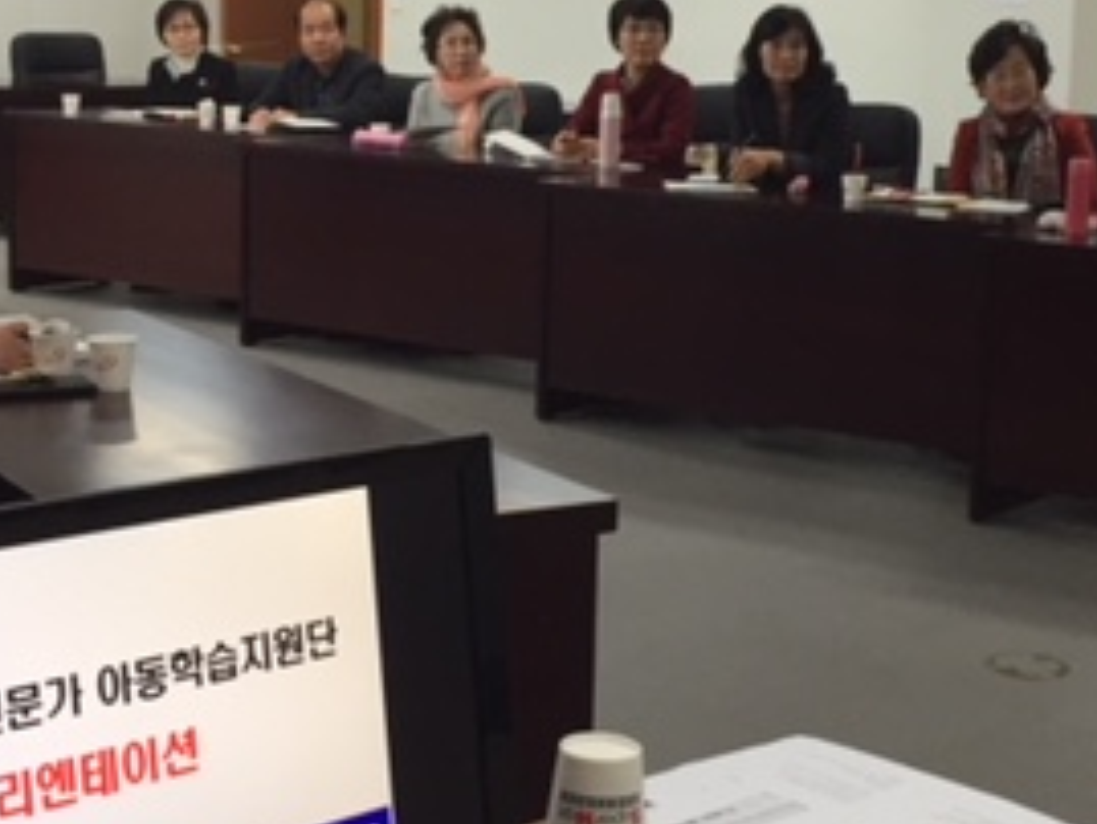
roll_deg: -2.3
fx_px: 2188
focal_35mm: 69
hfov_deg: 28.1
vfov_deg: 21.3
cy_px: 322
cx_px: 604
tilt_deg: -8.6
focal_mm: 4.15
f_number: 2.2
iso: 40
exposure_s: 1/30
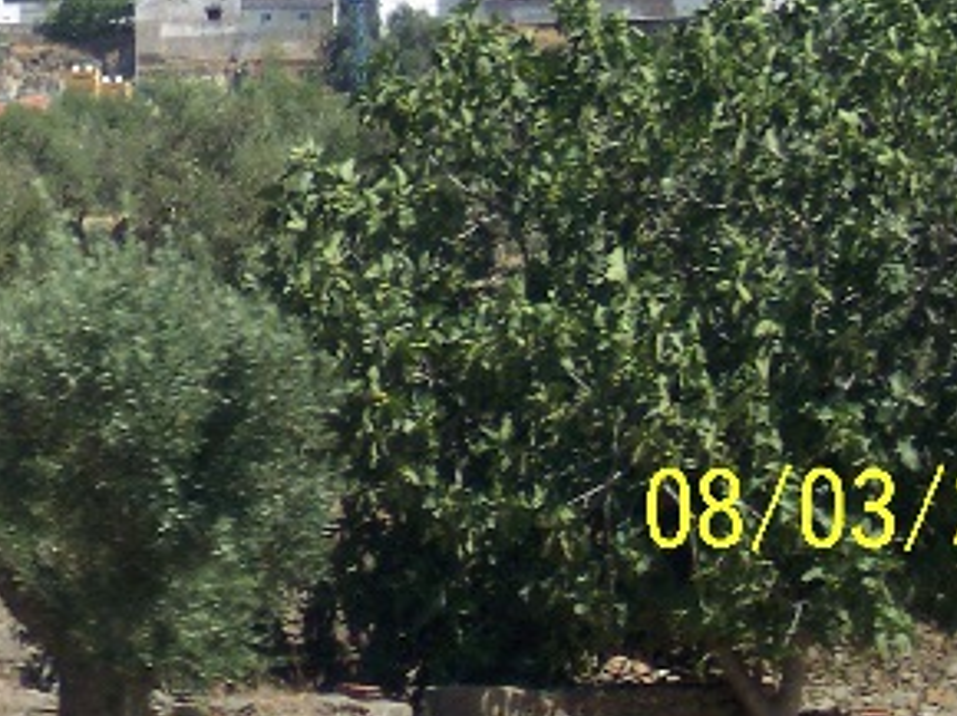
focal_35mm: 315
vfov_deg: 4.7
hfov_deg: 6.3
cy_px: -234
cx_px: -33
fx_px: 8701
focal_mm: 24
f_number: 4.8
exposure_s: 1/700
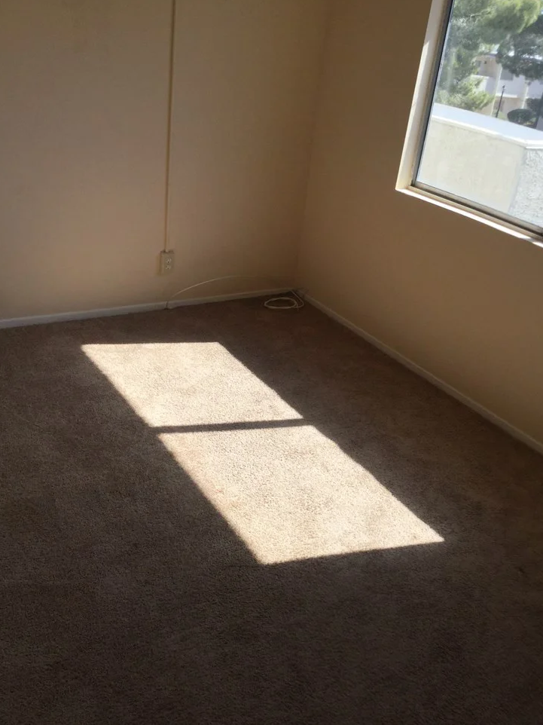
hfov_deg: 42.9
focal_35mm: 33
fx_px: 691
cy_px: 378
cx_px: 285
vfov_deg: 55.3
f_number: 2.4
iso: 25
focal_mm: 3.3
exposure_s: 1/497
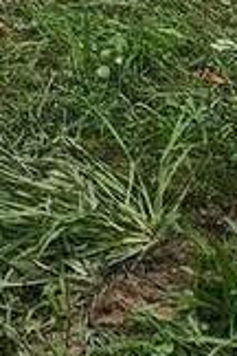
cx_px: -298
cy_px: -547
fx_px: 1057
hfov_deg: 11.1
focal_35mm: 107
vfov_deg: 13.1
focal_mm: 2.2
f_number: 2.2
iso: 50
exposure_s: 1/1250
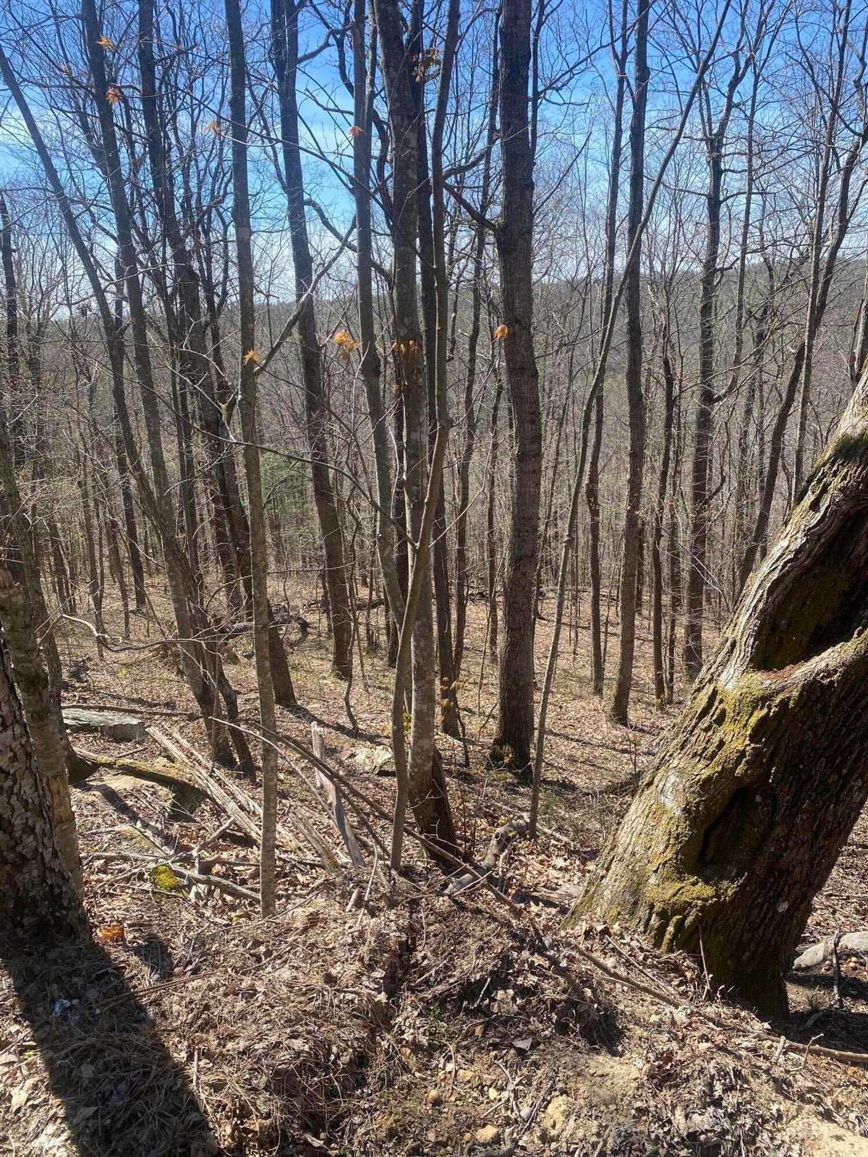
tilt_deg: -17.0
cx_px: 434
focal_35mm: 26
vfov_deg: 67.3
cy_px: 578
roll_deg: +4.3
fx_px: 869
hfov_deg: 53.1
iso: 32
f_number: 1.8
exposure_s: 1/1124
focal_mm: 4.25
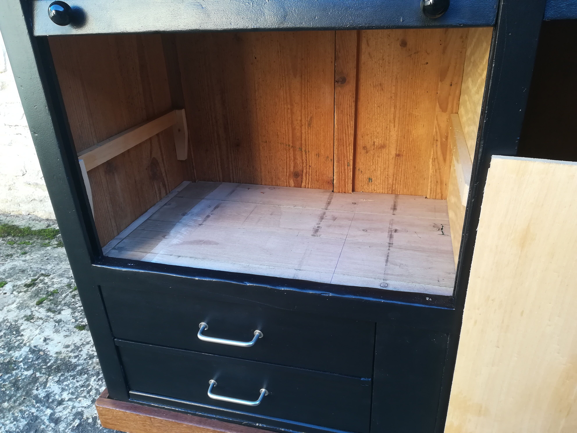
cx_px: 288
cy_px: 216
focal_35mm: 26
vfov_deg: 53.1
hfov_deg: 67.3
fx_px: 433
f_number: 2.2
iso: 80
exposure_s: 1/40
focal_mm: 3.83
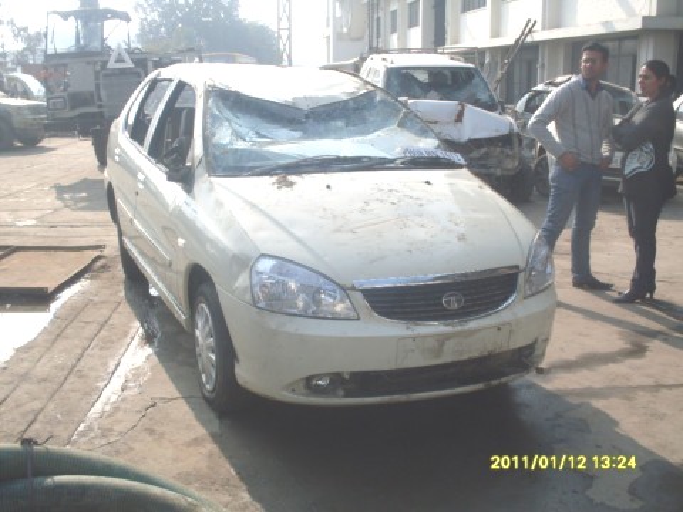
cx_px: 342
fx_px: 750
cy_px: 256
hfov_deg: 49.0
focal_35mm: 38
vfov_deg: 37.7
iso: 80
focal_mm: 6.3
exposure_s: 1/180
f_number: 8.4
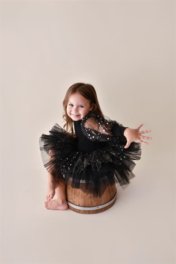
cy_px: 132
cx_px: 88
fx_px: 257
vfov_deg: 54.4
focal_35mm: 35
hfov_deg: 37.9
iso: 125
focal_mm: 35
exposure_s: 1/400
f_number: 2
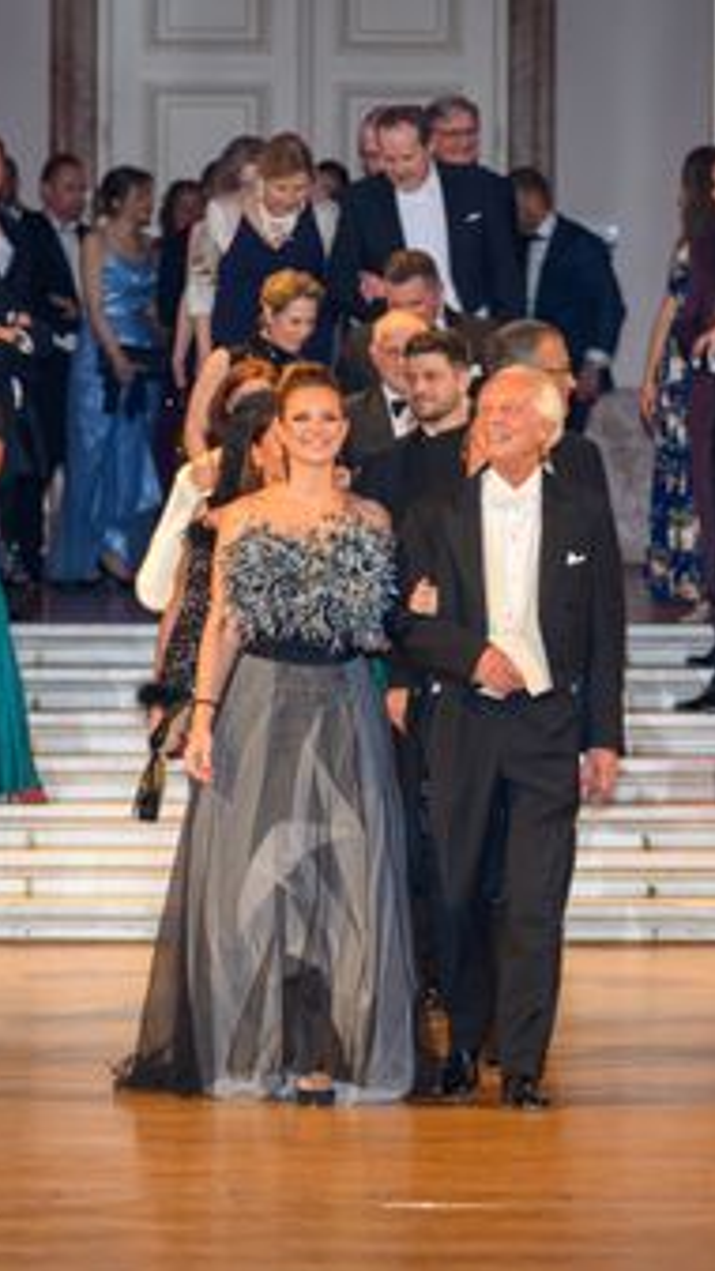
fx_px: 10150
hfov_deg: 4.0
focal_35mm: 301
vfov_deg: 7.2
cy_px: 637
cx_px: 391
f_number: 5.3
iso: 2800
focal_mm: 190
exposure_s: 1/125
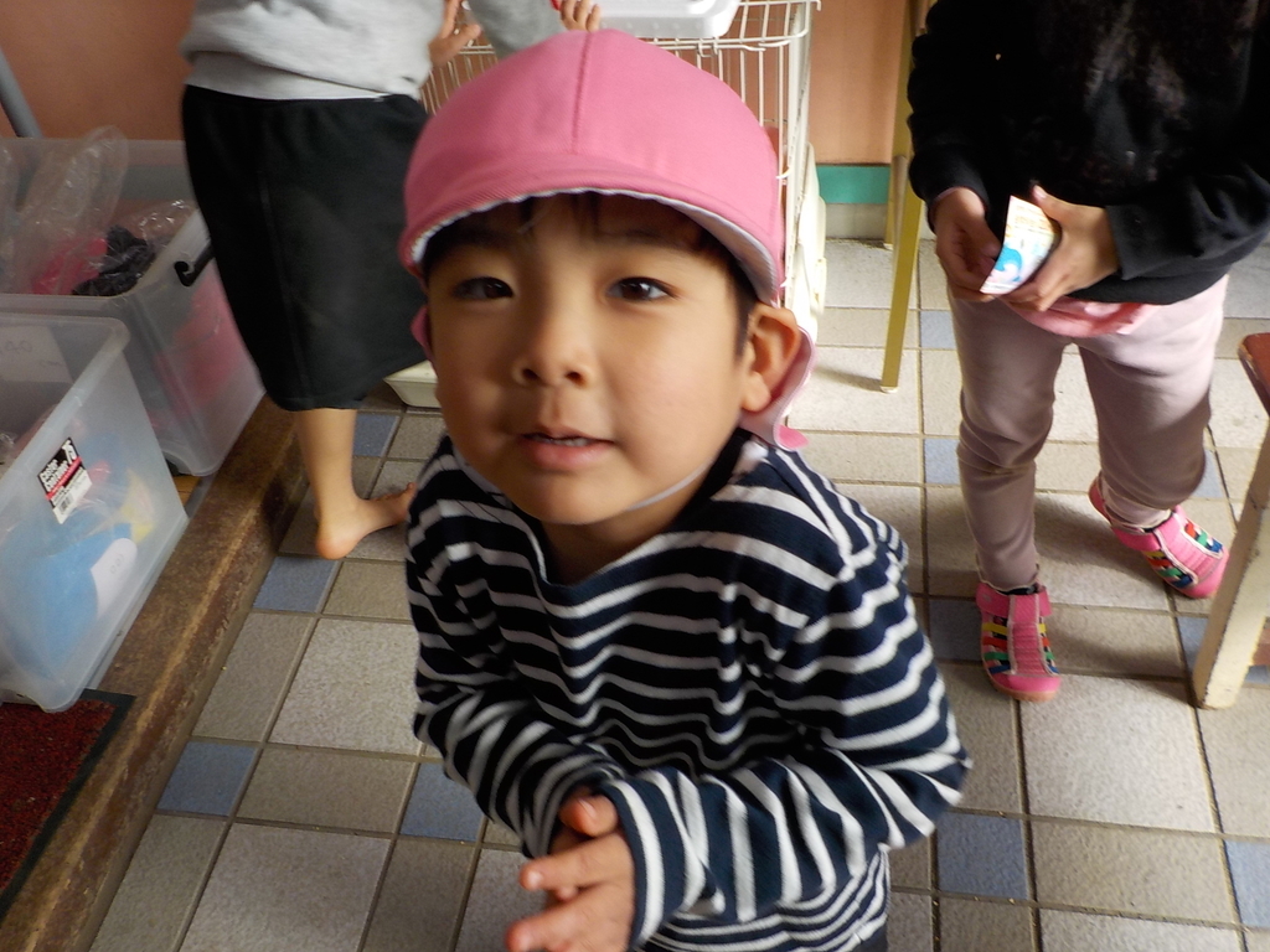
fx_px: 1101
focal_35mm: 30
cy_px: 476
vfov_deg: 46.8
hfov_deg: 60.0
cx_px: 635
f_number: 3.3
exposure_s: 1/80
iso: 125
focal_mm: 4.1
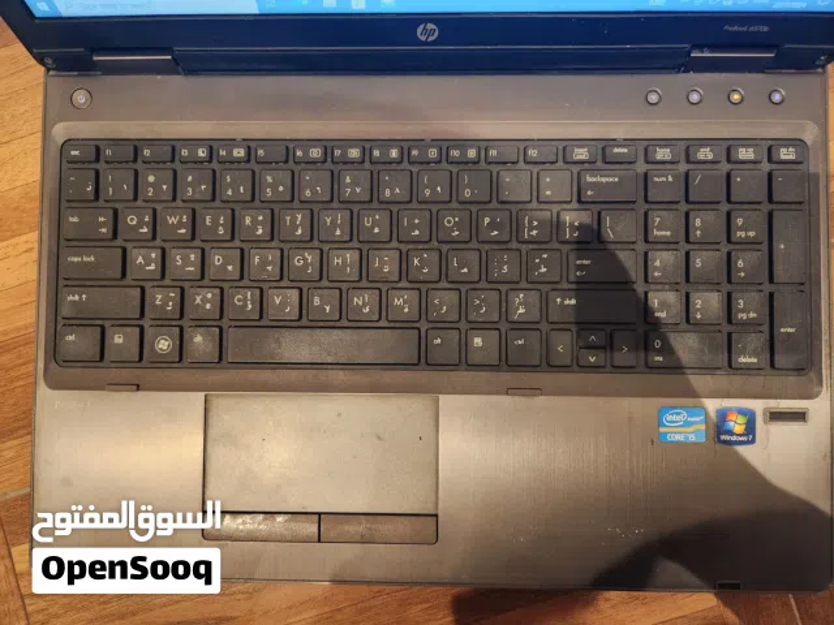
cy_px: 312
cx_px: 417
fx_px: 554
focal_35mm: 23
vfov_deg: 58.9
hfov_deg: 73.9
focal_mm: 5.4
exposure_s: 1/33.3
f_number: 1.8
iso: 640
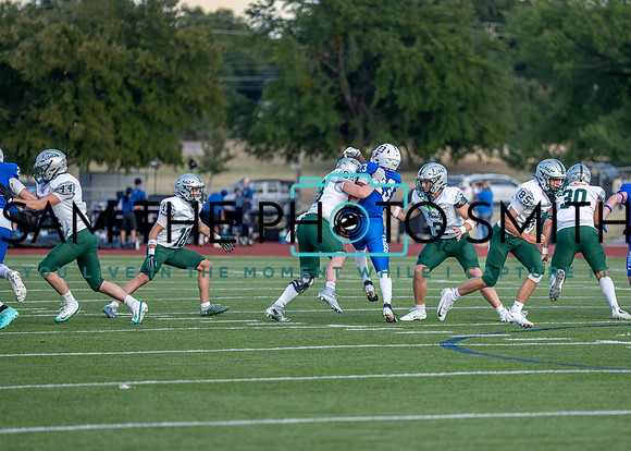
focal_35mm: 242
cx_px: 353
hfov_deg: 8.3
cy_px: 244
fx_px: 4329
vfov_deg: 6.0
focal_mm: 200
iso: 320
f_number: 2.8
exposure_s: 1/1600
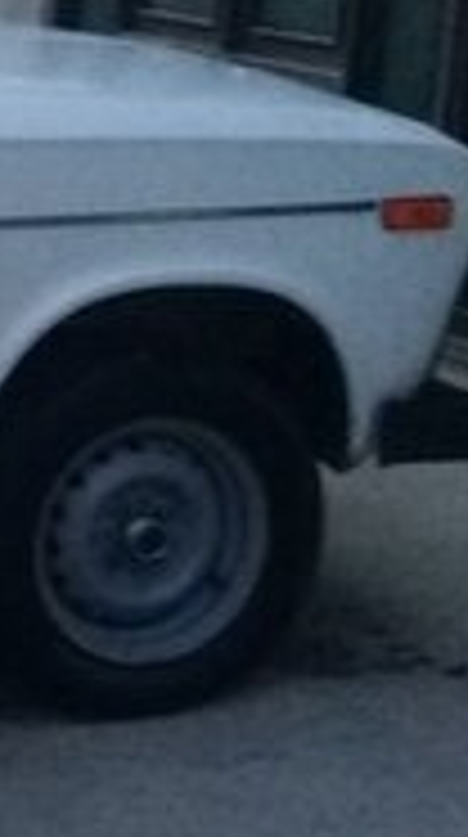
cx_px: -904
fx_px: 2659
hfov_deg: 8.5
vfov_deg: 17.7
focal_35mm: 120
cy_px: 142
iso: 200
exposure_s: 1/17
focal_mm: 3.3
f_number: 2.2
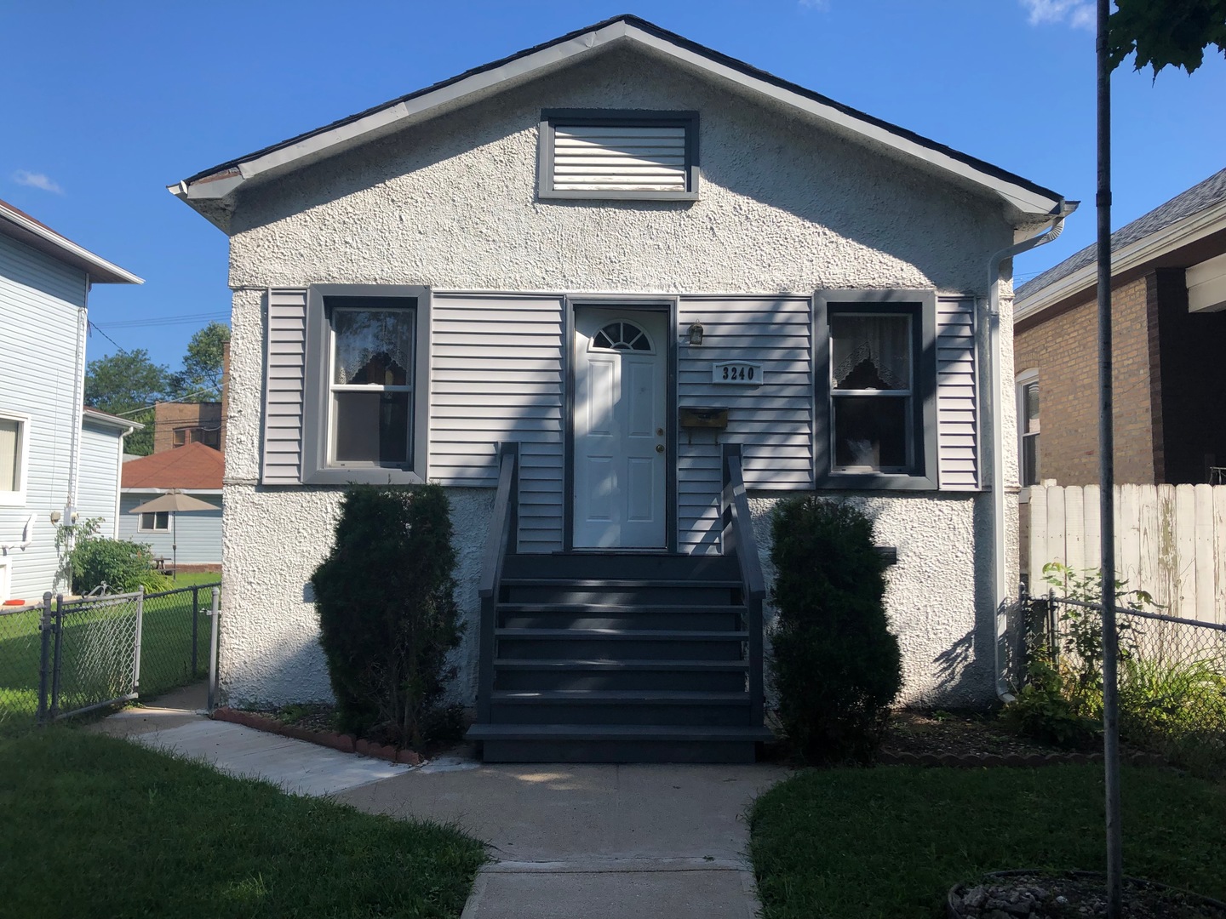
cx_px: 613
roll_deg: -1.1
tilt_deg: +4.9
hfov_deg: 63.4
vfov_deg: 49.7
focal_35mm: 28
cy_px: 460
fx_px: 992
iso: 20
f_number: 1.8
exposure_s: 1/1567
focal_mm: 3.99
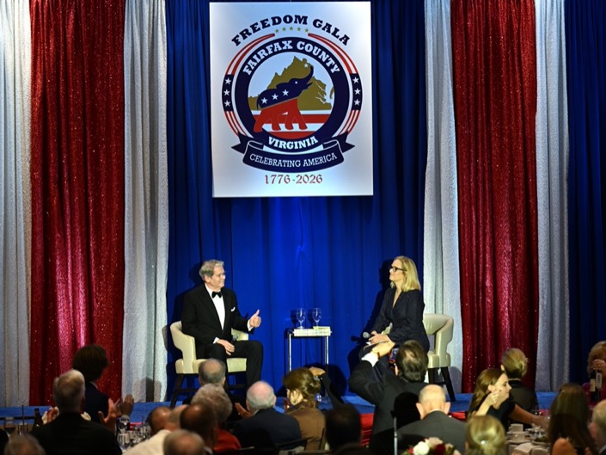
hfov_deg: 16.4
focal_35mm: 120
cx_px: 297
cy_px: 228
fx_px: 2101
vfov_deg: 12.4
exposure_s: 1/100
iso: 1400
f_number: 2.8
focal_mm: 110
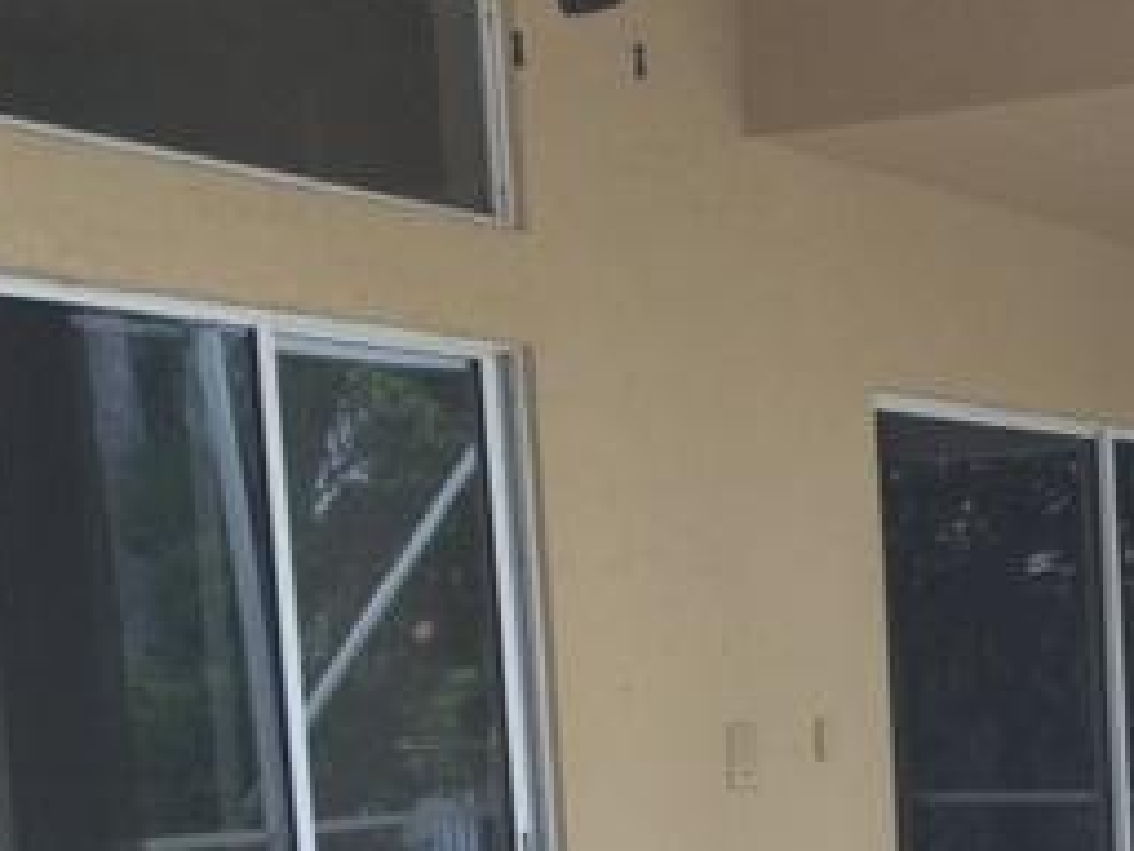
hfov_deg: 24.1
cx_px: 1289
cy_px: 904
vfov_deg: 19.0
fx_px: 2457
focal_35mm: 75
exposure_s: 1/120
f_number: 2.2
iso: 40
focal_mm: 4.12
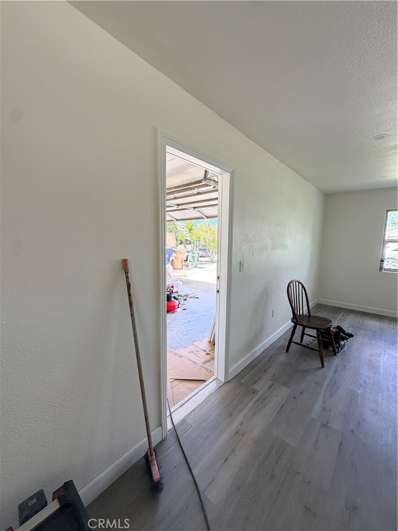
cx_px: 199
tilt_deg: -7.0
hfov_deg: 85.7
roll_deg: -0.4
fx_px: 215
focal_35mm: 14
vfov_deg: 102.1
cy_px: 266
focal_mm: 2.22
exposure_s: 1/121
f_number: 2.2
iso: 80
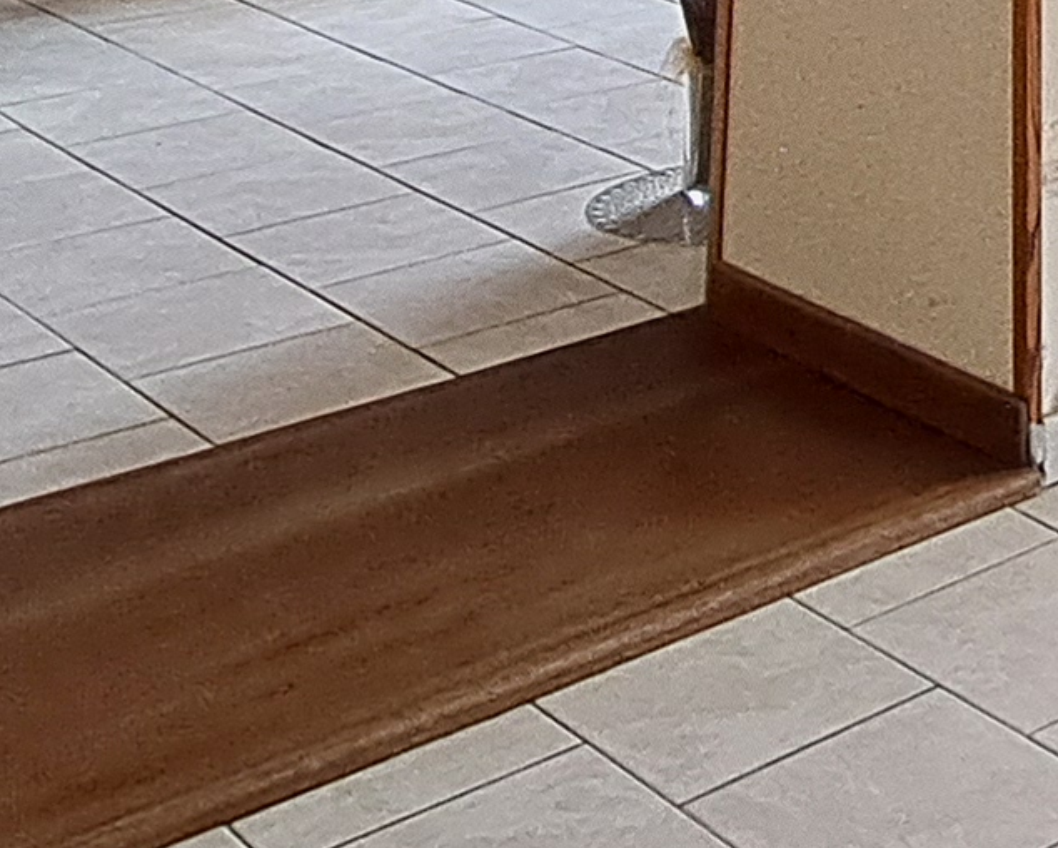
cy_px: -611
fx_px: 2507
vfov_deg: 16.5
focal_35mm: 80
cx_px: 1489
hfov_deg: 21.0
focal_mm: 1.74
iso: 80
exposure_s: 1/50
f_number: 2.2
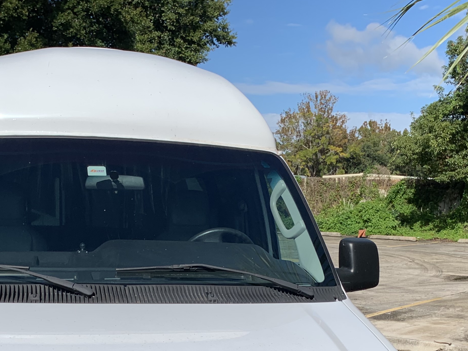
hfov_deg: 33.7
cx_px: 194
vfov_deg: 24.5
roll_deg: -1.7
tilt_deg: -11.0
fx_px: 771
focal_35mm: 57
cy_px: 349
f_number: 1.8
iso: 25
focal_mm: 4.25
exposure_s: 1/3185
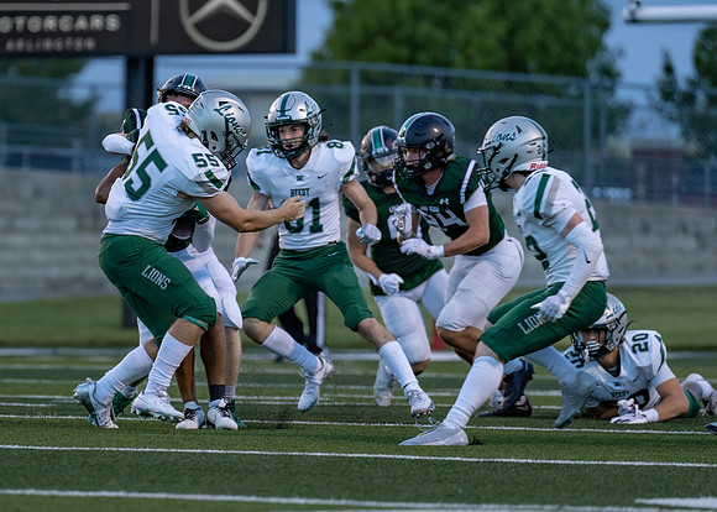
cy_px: 235
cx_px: 152
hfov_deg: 5.6
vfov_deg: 4.0
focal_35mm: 359
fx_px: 7319
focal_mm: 200
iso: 500
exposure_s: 1/1250
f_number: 2.8
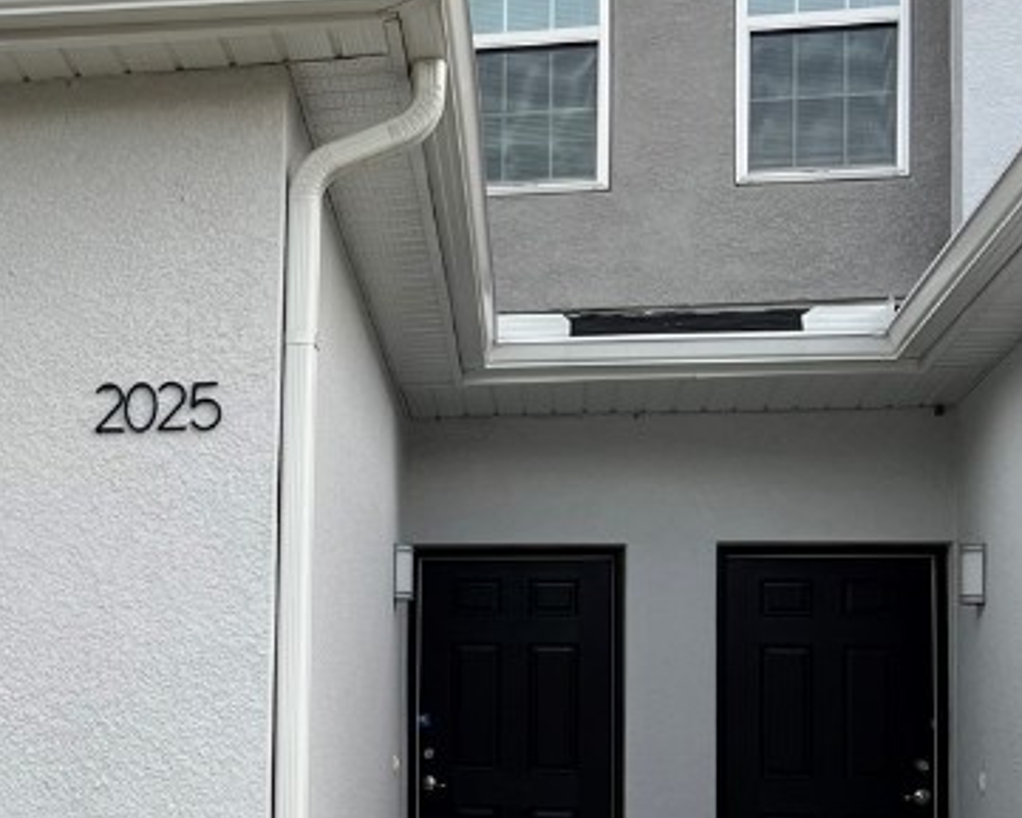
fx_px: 2178
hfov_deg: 24.5
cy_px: 597
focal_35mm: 72
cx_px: -119
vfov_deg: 21.1
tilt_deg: +5.1
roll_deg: -1.6
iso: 40
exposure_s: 1/292
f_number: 1.5
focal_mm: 5.7
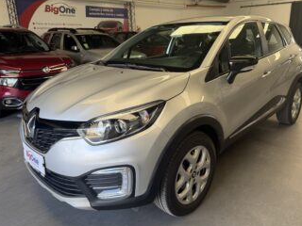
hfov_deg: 65.2
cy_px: 109
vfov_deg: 51.3
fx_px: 236
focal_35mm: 27
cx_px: 164
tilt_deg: -18.1
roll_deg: +0.9
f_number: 1.78
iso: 125
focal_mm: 6.76
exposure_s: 1/201
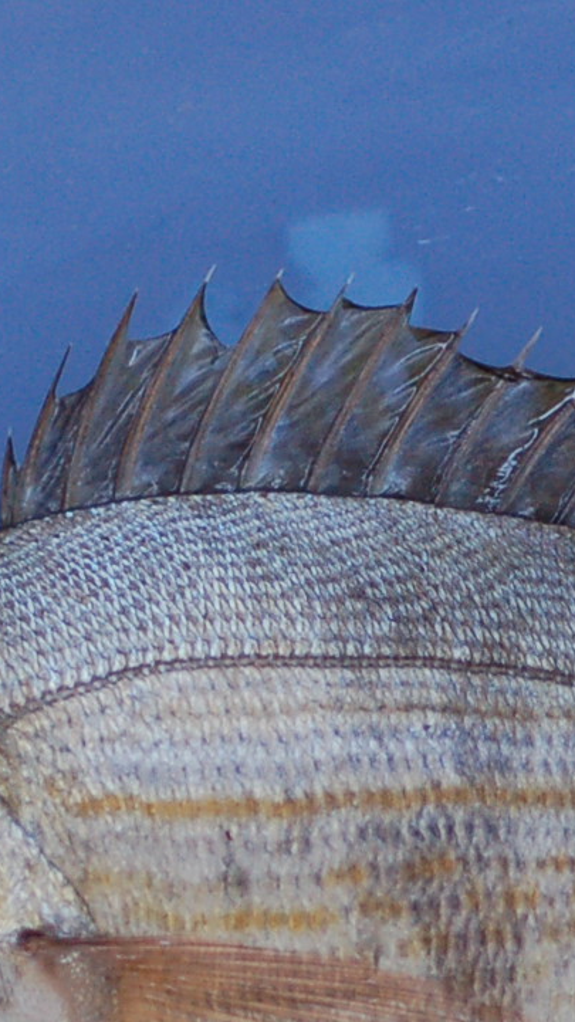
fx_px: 7996
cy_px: 925
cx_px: 491
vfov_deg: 7.3
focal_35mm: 295
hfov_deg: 4.1
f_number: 3.3
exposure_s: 1/60
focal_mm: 60
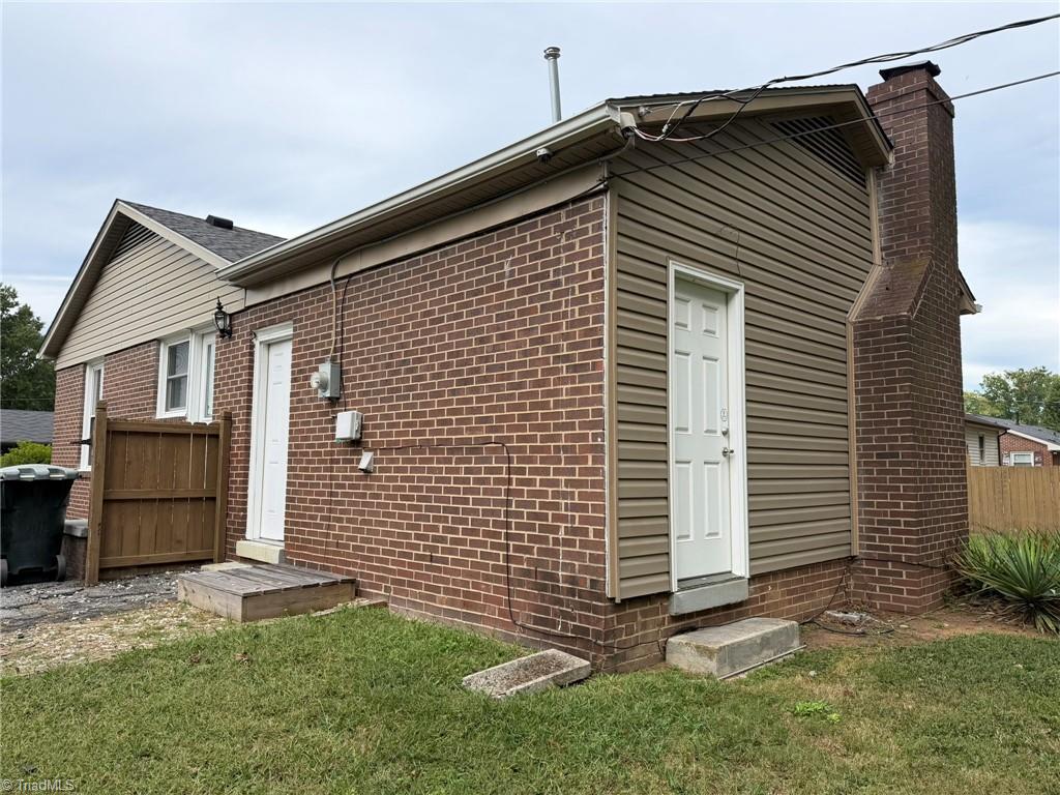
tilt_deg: +5.6
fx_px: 735
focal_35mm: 24
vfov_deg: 56.8
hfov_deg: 71.6
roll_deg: +0.2
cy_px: 398
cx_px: 530
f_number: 1.78
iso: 80
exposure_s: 1/1727
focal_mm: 6.76
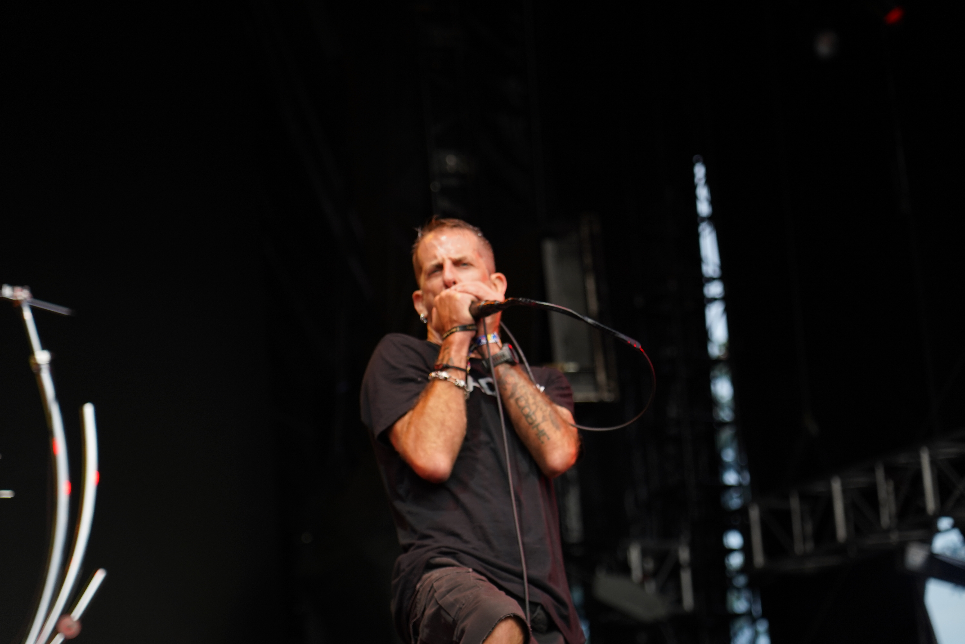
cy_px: 322
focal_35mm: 105
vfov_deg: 13.0
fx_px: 2814
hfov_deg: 19.5
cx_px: 482
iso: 320
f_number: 4
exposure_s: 1/125
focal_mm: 105
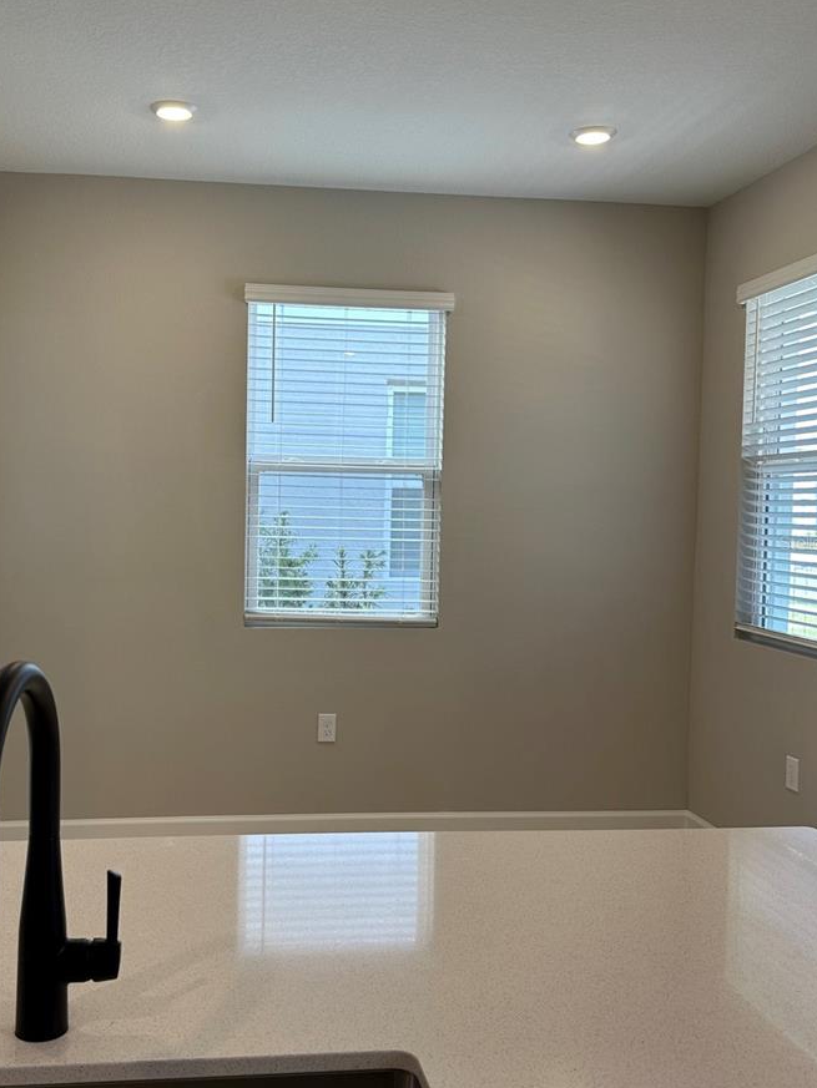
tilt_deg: -1.7
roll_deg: -1.1
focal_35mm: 33
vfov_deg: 55.3
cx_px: 307
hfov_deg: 42.6
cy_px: 542
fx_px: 1038
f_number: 1.78
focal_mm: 6.86
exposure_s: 1/120
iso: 64
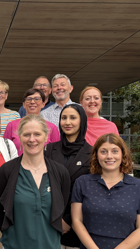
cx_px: -35
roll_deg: -1.0
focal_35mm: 53
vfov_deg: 39.1
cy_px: 138
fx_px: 350
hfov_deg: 20.9
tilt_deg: +1.9
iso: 40
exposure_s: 1/244
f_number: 1.6
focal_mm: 5.96
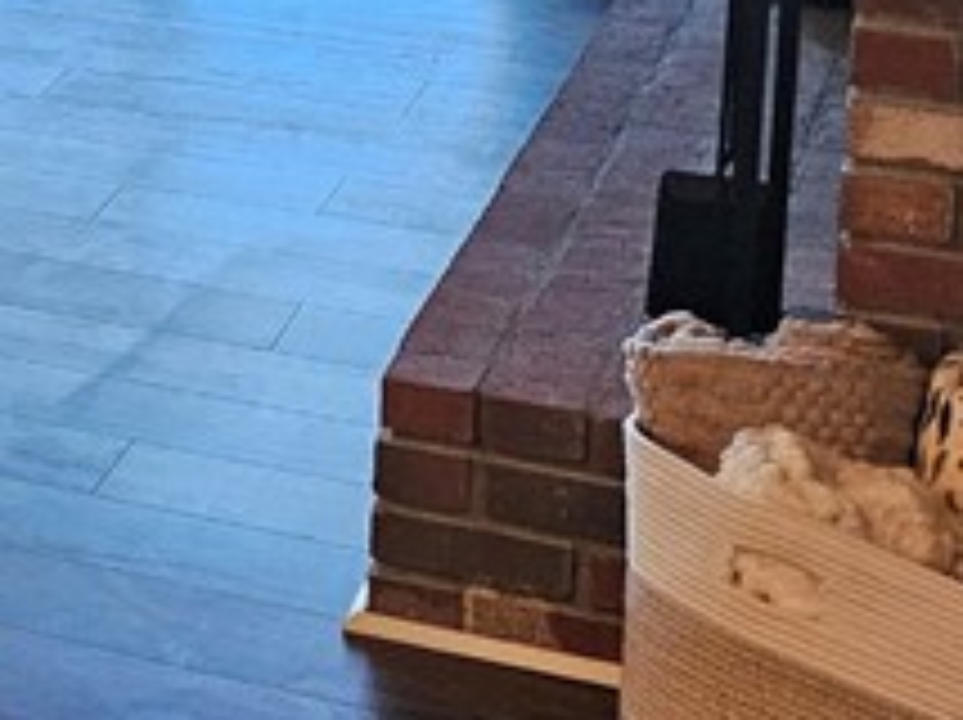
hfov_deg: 14.9
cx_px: -765
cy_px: -328
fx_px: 3196
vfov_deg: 12.3
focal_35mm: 115
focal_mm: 5
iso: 250
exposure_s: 1/120
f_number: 1.8
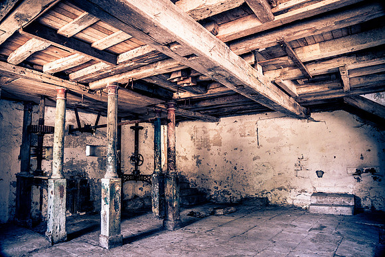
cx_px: 192
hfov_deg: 73.7
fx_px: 257
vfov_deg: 53.2
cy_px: 128
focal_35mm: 24
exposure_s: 1/60
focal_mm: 24
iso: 2000
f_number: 4
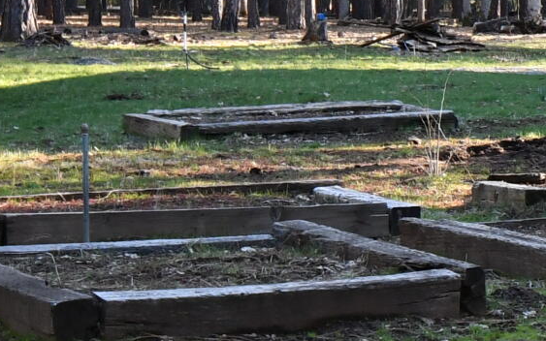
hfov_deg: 12.0
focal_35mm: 163
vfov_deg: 8.0
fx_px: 2426
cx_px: 915
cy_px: -15
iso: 250
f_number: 5.6
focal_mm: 20
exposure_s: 1/60
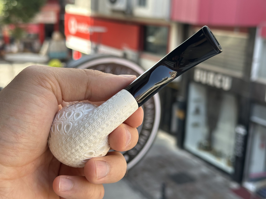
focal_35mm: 48
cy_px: 100
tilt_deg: -13.6
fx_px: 369
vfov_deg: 30.3
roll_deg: -2.5
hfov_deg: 39.7
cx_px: 133
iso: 64
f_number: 1.78
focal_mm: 6.86
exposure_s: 1/446
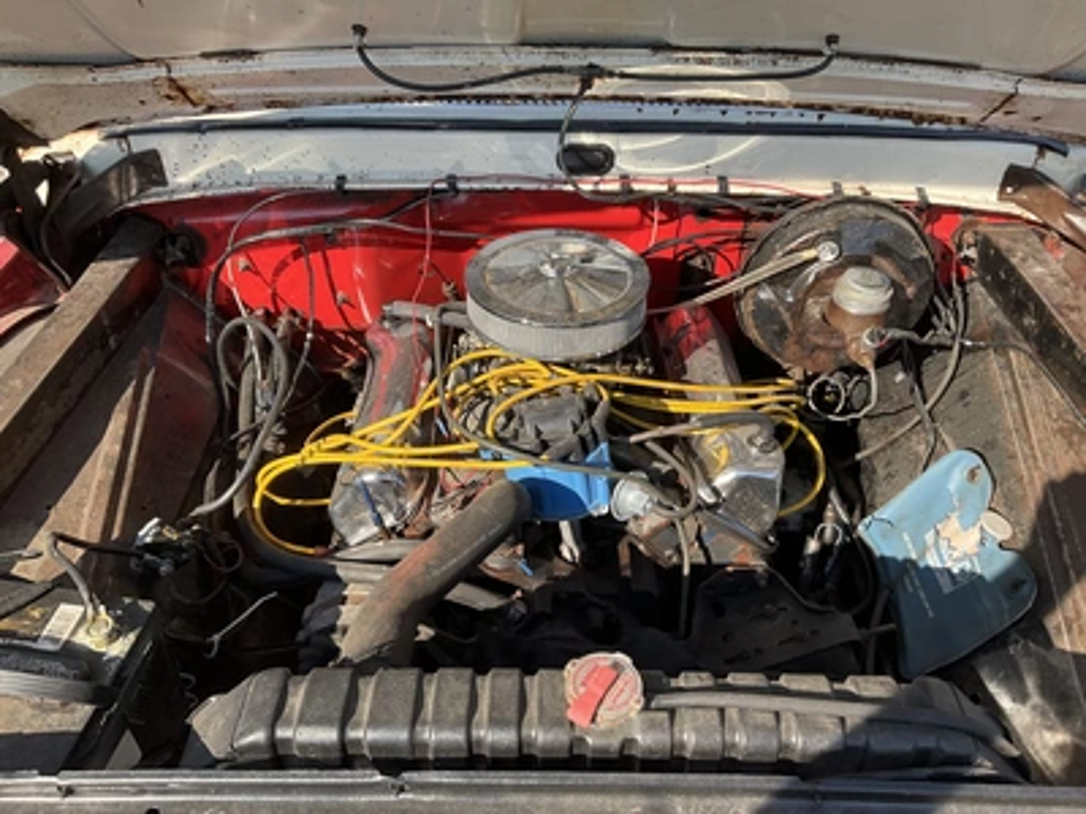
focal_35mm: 29
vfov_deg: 48.2
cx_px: 543
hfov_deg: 61.7
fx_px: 910
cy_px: 407
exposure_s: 1/574
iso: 25
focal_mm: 3
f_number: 1.8
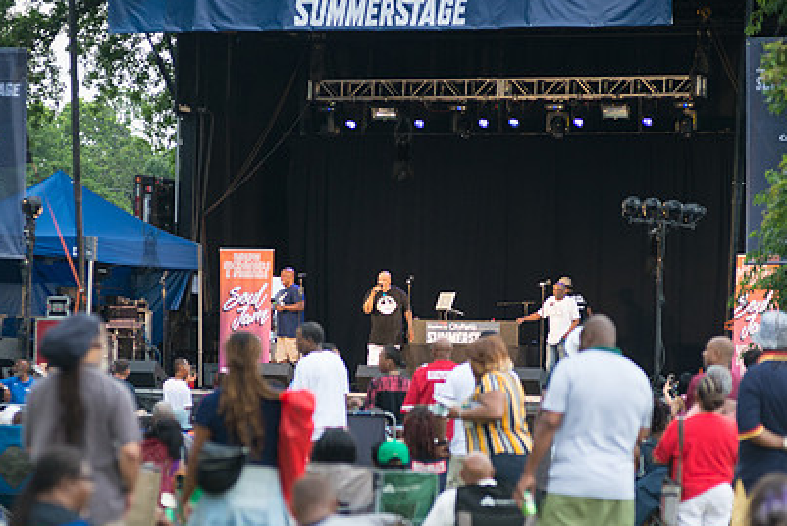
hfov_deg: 9.2
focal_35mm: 224
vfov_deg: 6.1
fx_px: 4900
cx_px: 402
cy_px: 335
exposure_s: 1/250
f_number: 4
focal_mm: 155
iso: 1000
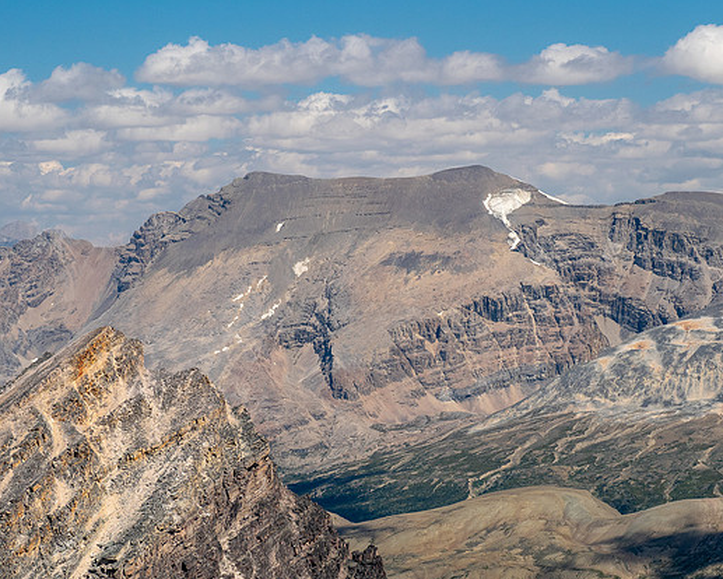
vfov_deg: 12.2
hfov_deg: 15.1
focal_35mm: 127
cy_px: 300
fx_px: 2719
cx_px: 390
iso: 200
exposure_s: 1/400
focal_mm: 58
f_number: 8
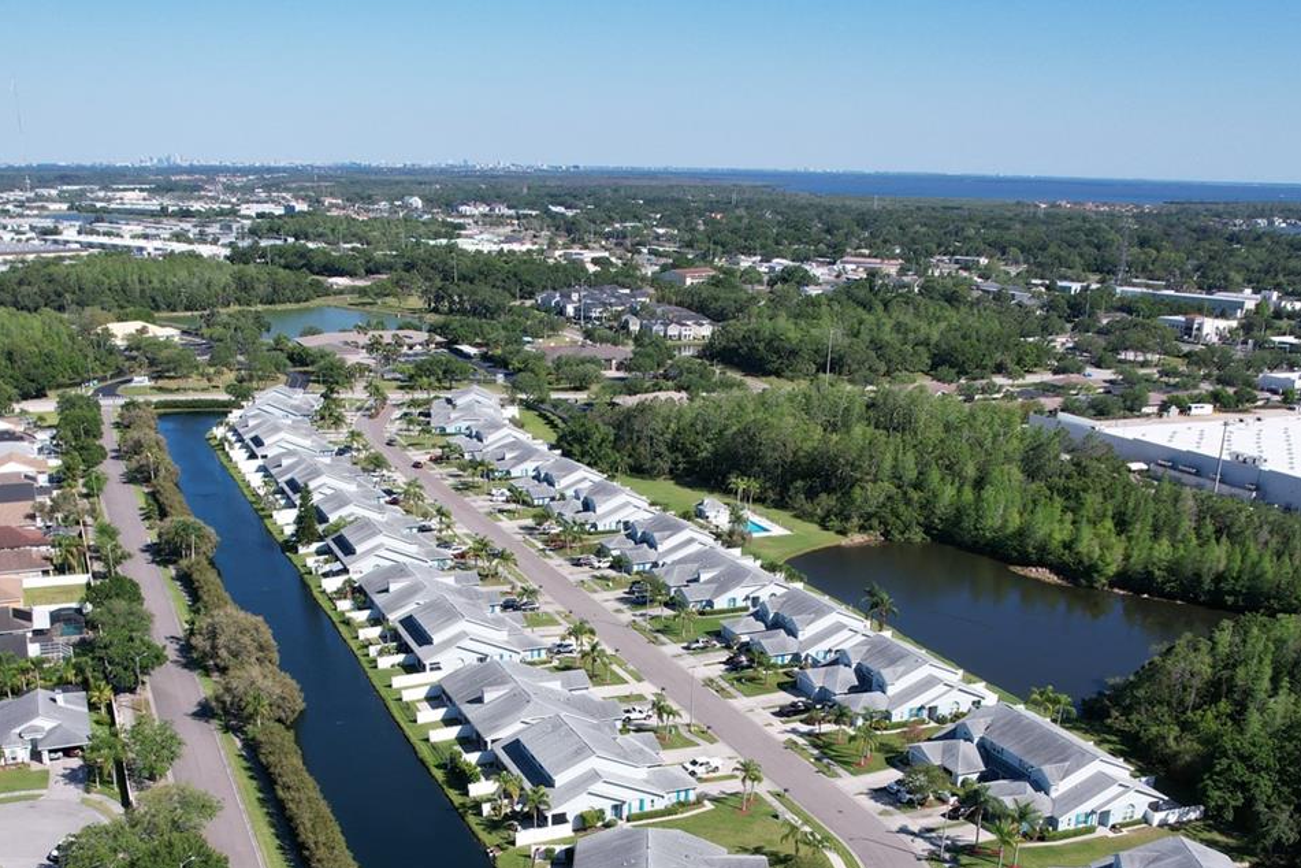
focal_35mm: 37
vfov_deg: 34.7
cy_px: 708
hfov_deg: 51.9
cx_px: 610
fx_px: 1337
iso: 120
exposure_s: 1/2000
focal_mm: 8.38
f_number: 2.8
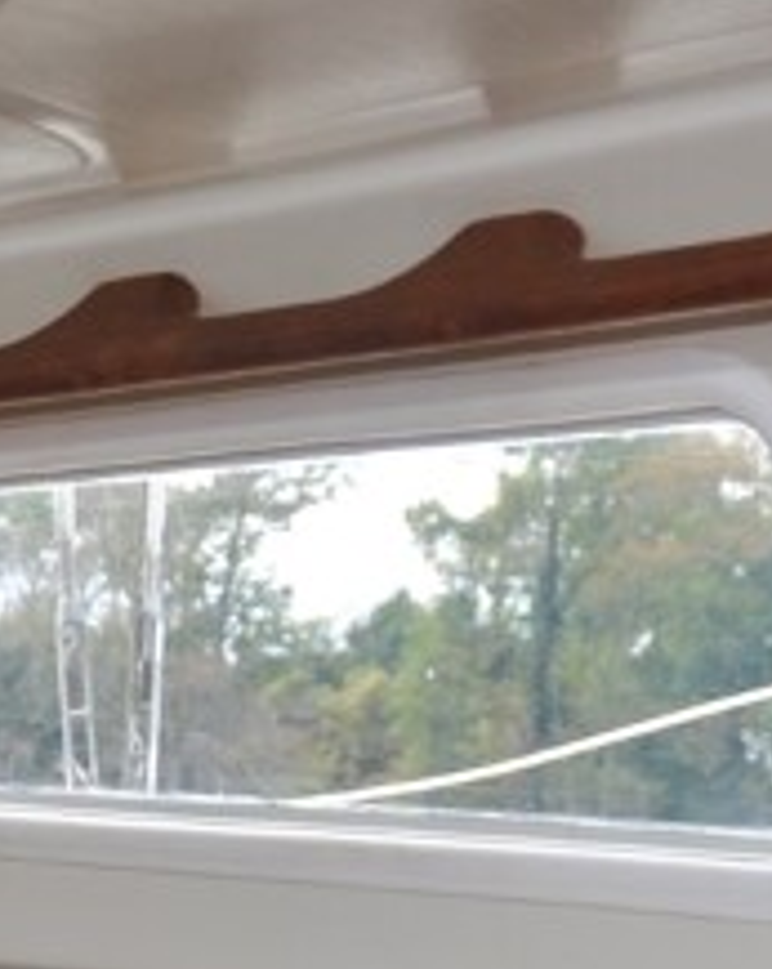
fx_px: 3897
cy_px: 1023
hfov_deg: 11.3
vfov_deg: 13.9
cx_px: 330
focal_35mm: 136
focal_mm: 21
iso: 200
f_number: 3.8
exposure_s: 1/200
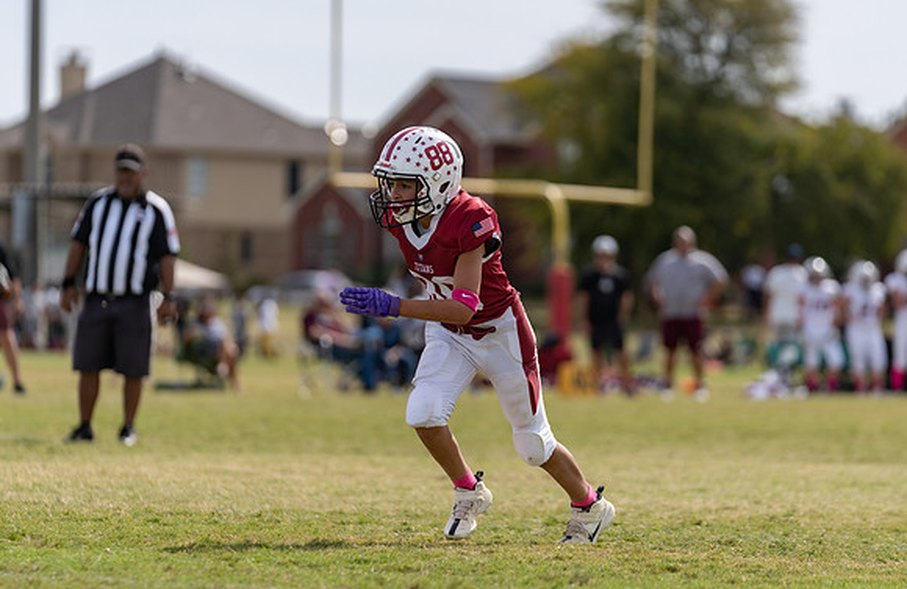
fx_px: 6359
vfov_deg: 5.3
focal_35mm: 254
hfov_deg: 8.2
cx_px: 458
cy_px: 306
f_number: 3.2
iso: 125
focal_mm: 200
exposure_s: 1/2500
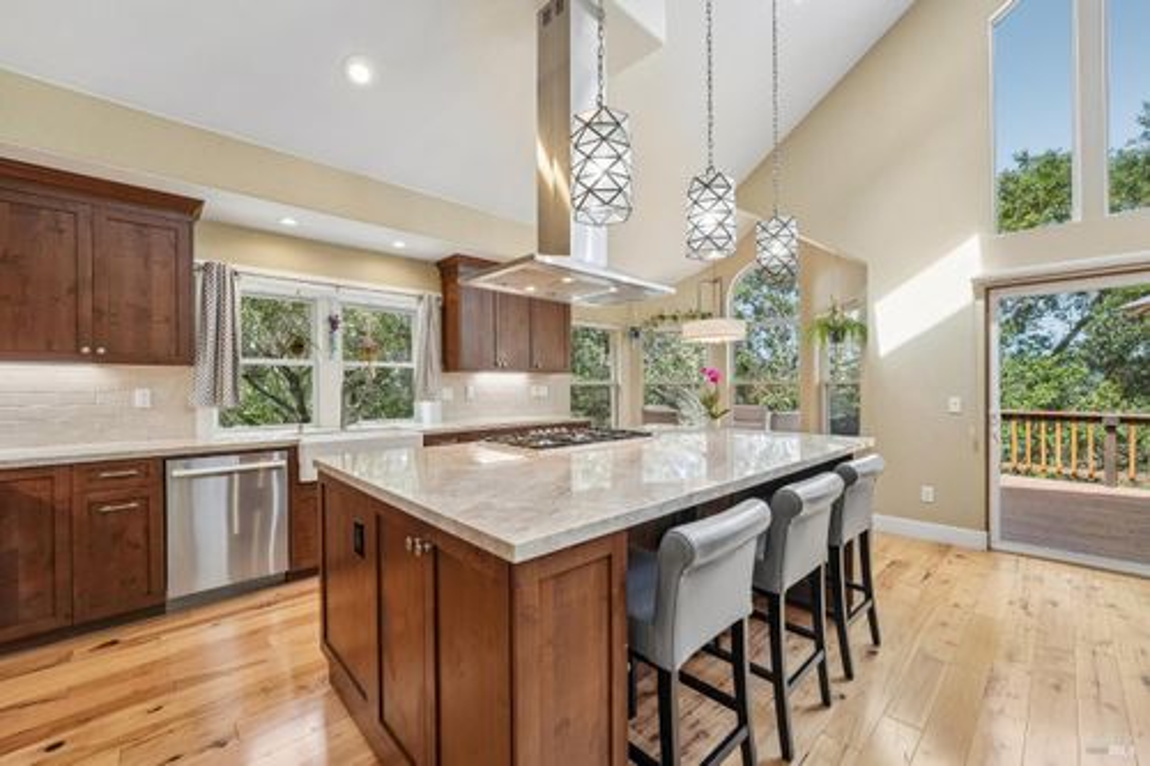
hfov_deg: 104.3
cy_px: 383
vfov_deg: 81.2
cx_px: 575
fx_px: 447
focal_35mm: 14
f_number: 8
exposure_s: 1/25
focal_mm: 14
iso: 640
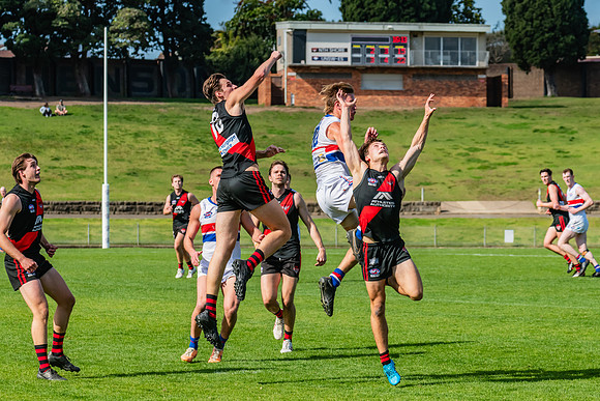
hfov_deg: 11.3
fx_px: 3032
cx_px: 312
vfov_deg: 7.6
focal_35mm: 182
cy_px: 201
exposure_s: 1/1600
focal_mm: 170
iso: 800
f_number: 11
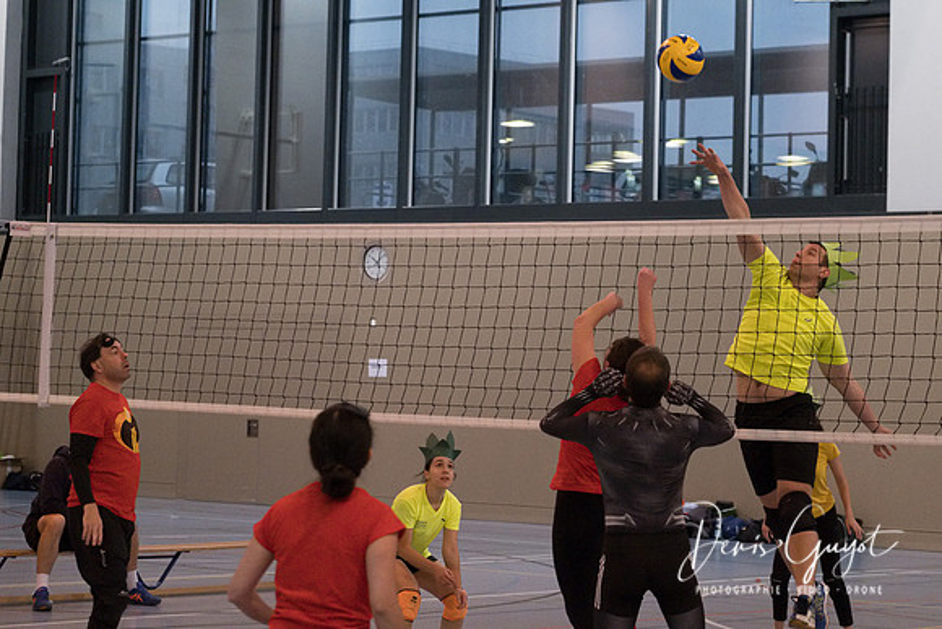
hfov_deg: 20.4
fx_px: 2617
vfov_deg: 13.7
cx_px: 488
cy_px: 210
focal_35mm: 100
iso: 6400
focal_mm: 50
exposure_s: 1/500
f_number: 2.8
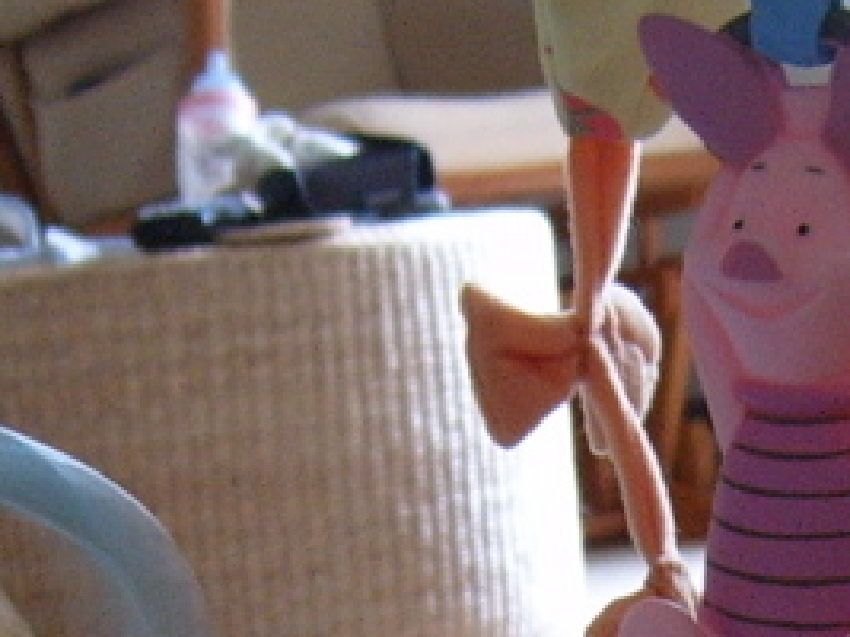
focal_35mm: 142
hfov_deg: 13.8
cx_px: 739
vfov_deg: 10.0
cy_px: 1026
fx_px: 3485
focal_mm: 6.2
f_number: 2.9
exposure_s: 1/15
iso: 141
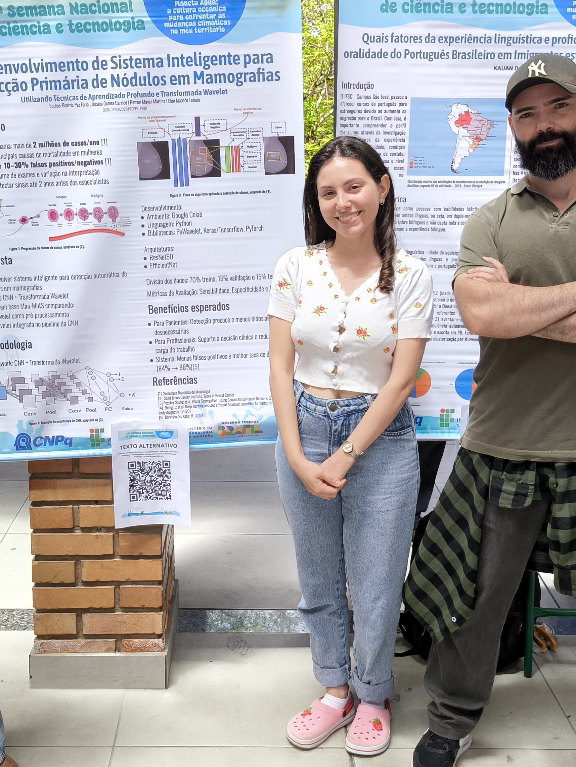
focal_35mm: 43
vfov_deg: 43.8
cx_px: 251
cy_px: 334
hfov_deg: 33.6
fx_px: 954
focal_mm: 6.92
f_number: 1.9
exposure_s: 1/306
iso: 50
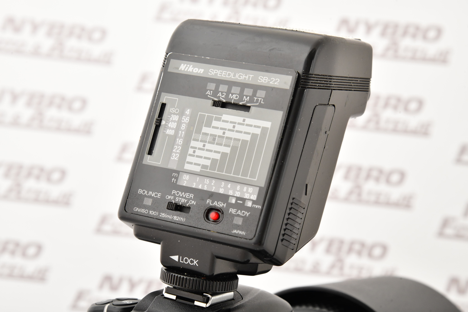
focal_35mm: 120
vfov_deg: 11.4
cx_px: 234
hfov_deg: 17.1
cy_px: 156
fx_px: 1560
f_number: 13
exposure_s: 1/160
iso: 1600
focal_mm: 120
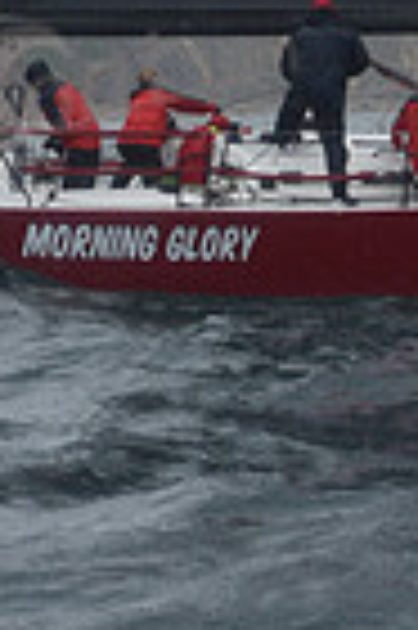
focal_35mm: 291
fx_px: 5080
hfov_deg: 4.7
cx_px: 533
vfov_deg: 6.9
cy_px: -634
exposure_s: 1/1000
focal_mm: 70
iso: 320
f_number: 7.1
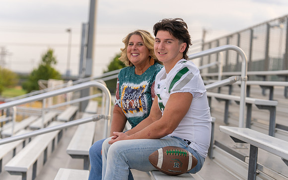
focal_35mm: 103
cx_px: 144
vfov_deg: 12.7
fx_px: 809
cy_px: 84
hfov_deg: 20.2
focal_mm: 97
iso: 100
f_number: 4
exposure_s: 1/400
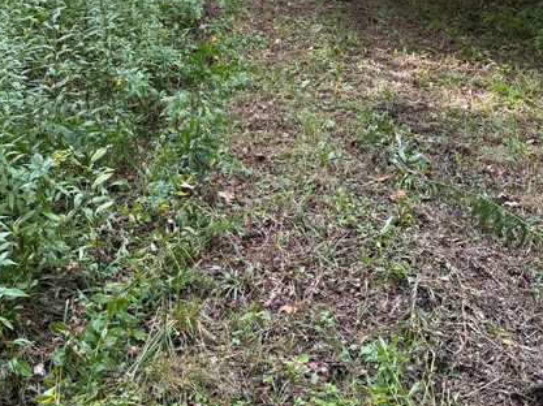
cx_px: 357
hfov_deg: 32.5
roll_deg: +1.8
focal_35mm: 59
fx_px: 925
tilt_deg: -10.3
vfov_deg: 23.8
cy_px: 8
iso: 80
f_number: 1.78
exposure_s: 1/121
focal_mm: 6.76
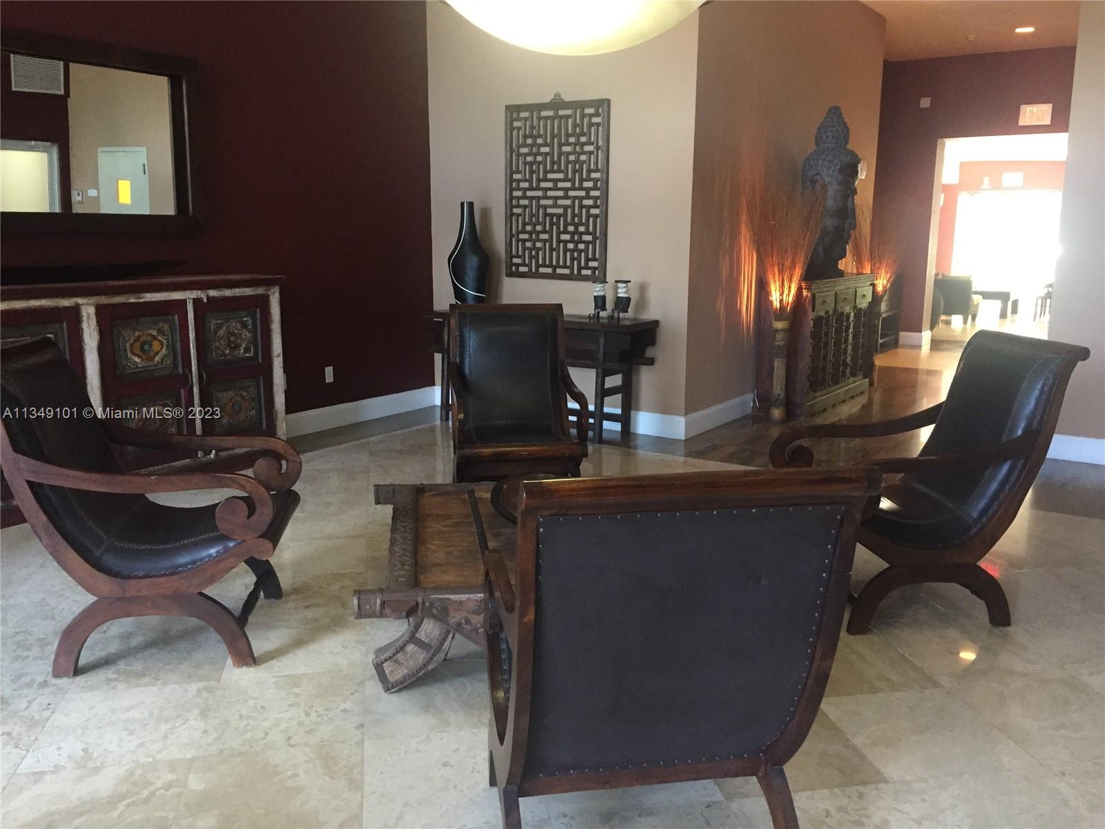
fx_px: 926
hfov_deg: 61.7
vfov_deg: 48.2
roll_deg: -1.0
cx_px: 552
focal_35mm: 29
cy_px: 414
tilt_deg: -11.4
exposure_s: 1/20
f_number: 2.2
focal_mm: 4.15
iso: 250
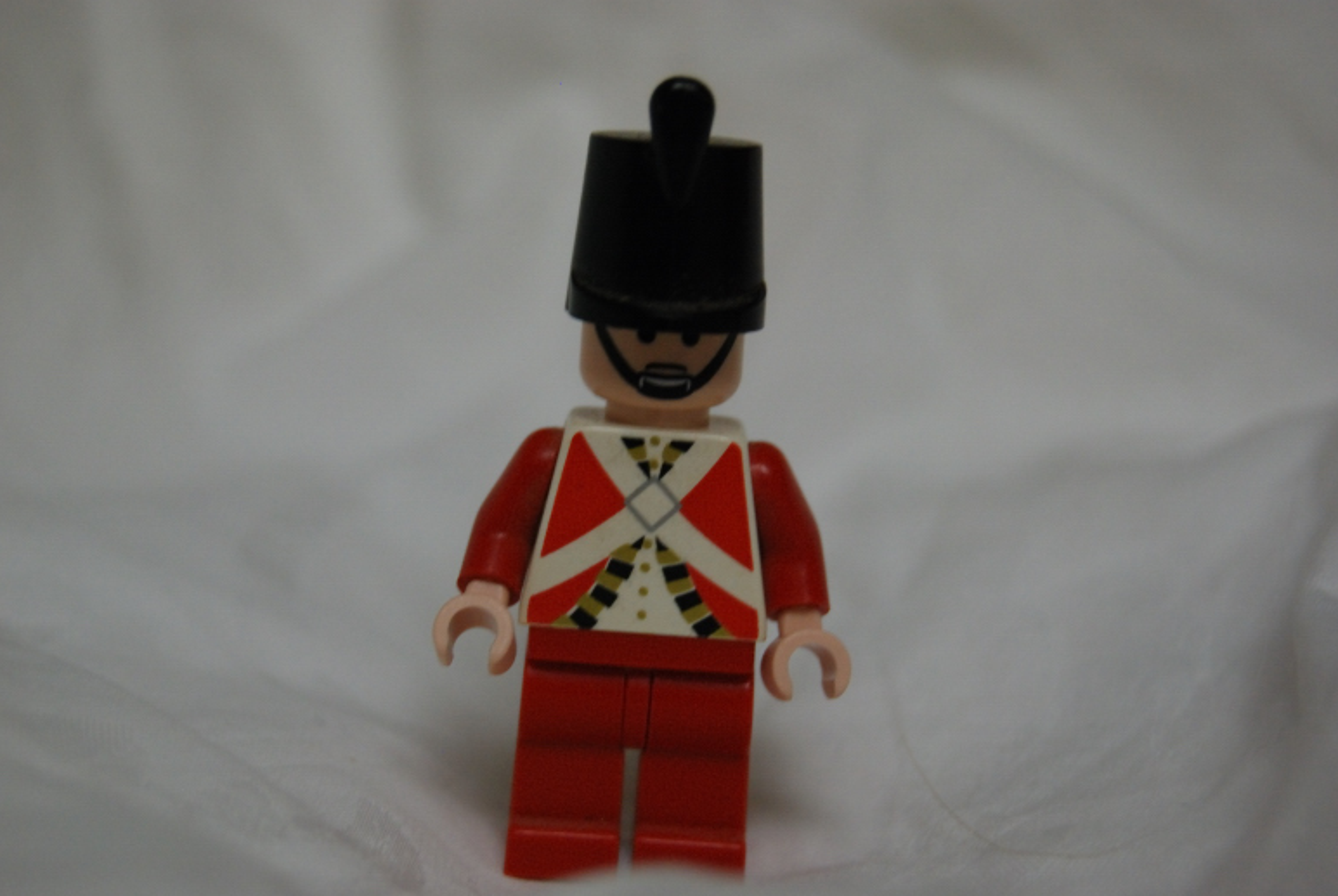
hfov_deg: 23.7
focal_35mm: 86
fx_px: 3183
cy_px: 442
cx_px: 646
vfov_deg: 16.0
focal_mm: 55
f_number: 5.6
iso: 800
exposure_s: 1/60
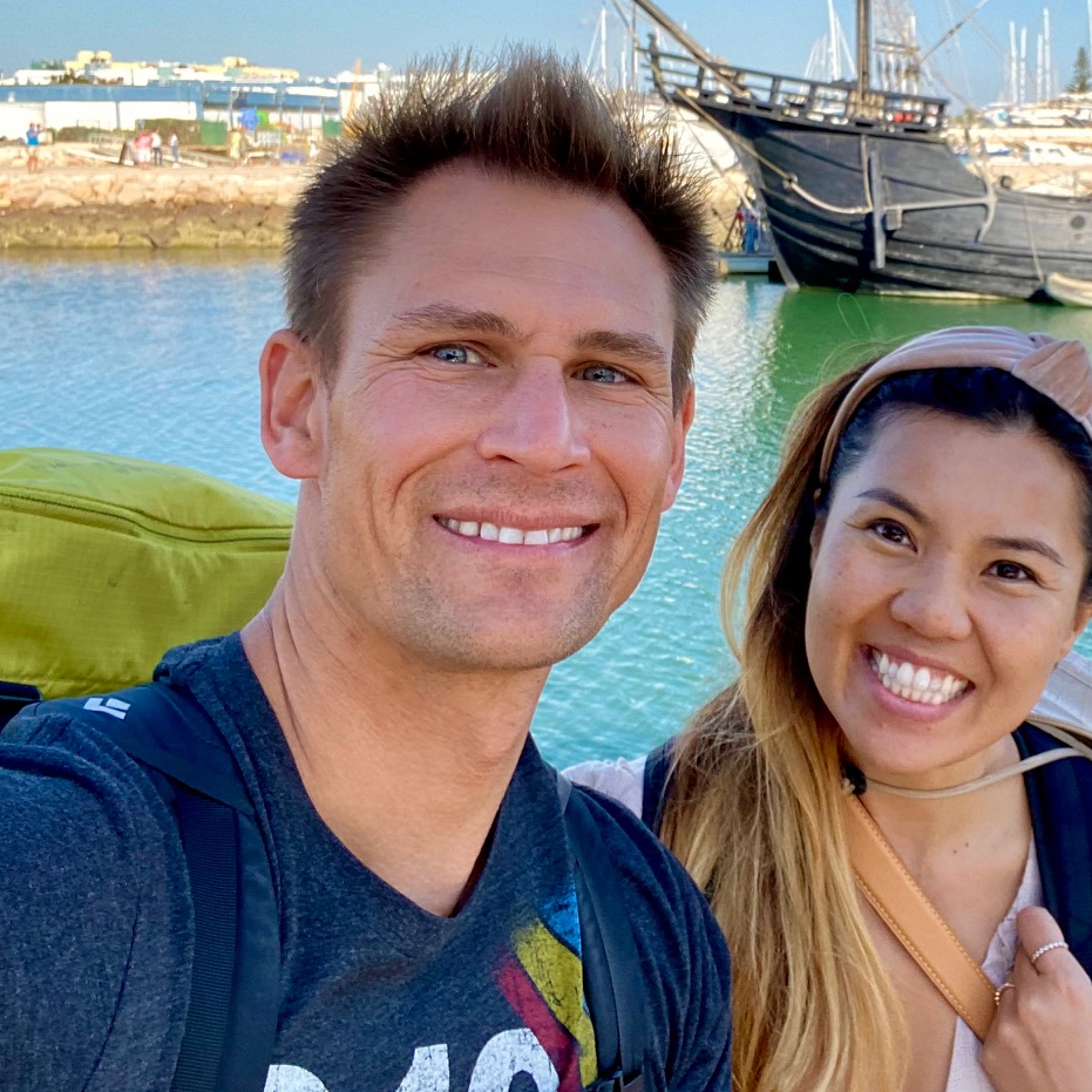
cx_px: 877
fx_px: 1570
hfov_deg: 37.0
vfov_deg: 37.6
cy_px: 304
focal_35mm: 44
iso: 25
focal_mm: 2.71
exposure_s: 1/307
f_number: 2.2
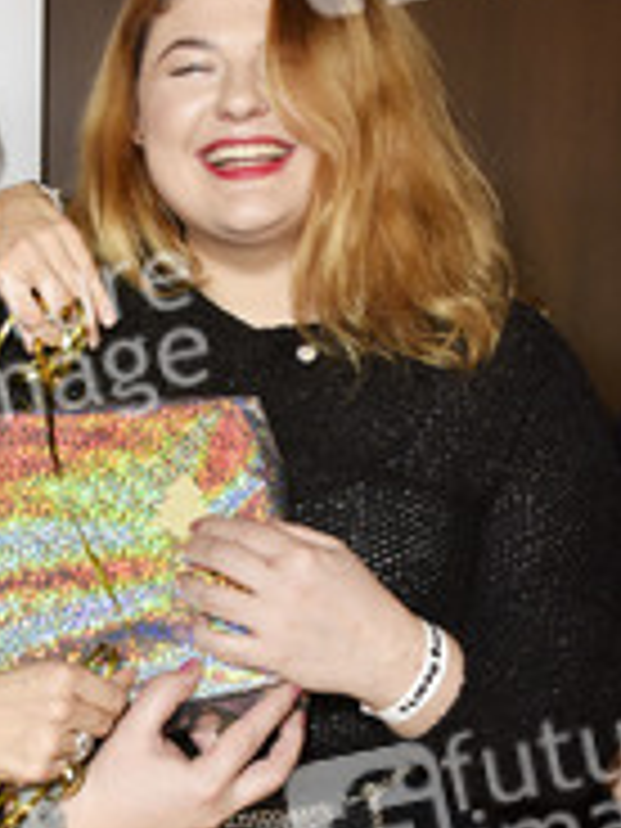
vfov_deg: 28.7
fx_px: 1603
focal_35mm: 67
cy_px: 585
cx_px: 108
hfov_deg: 21.6
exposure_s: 1/60
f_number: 5.6
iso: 1000
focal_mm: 32
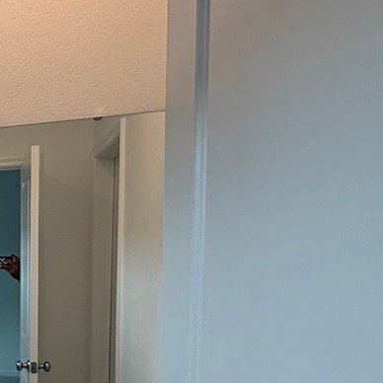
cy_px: 311
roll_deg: +1.3
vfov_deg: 32.4
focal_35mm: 51
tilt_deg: -3.7
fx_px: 638
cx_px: -276
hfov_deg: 22.5
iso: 100
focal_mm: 2.22
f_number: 2.2
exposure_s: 1/120
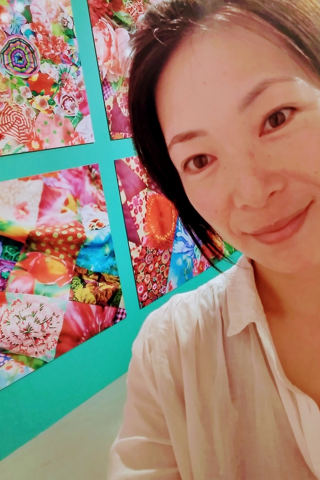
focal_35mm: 28
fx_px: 373
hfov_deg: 46.3
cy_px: 235
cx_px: 180
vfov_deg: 65.5
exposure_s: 1/33
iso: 132
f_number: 2.4
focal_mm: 2.18
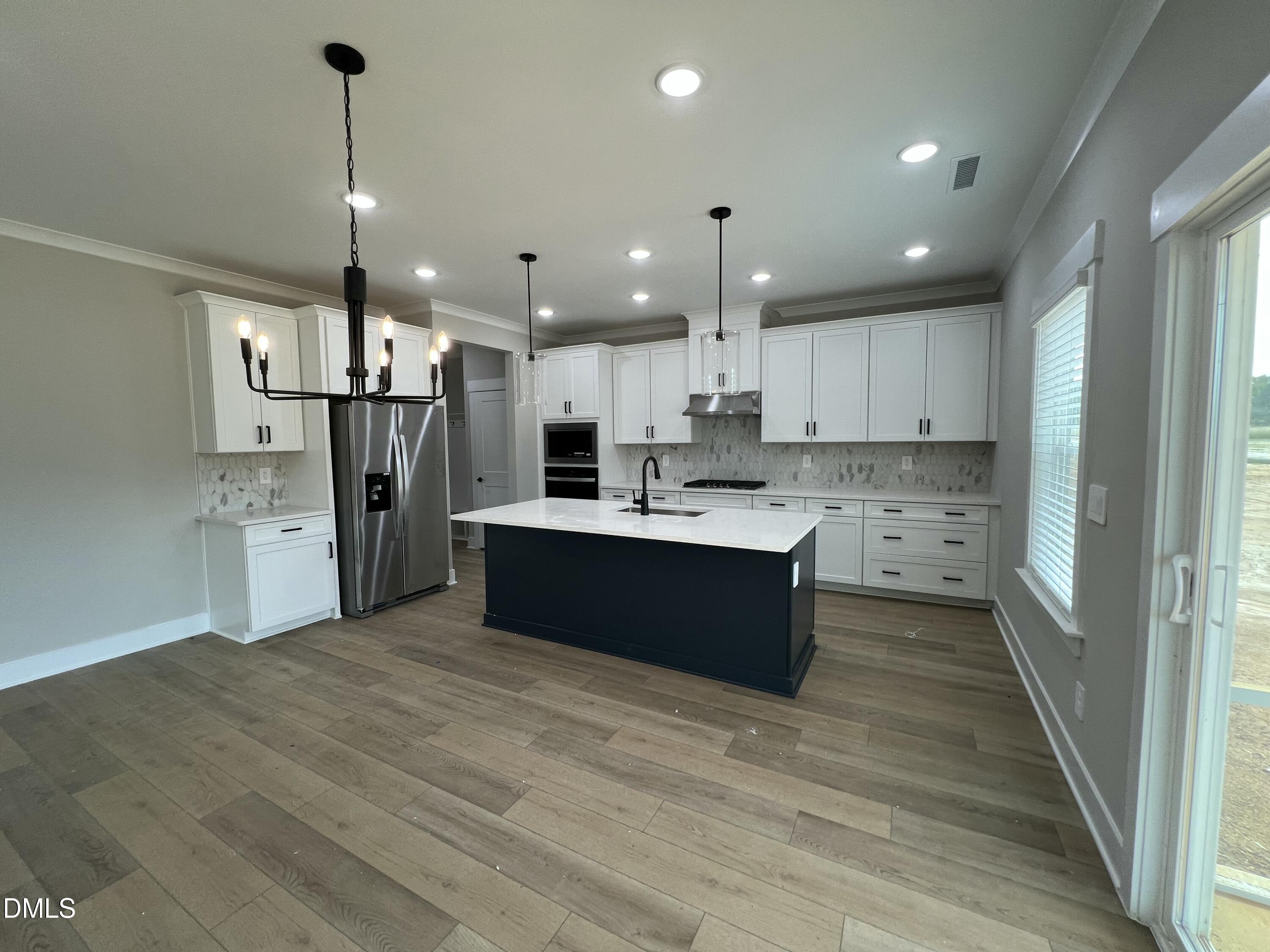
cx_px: 635
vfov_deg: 89.9
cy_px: 476
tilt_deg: -5.1
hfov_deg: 106.2
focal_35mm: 13
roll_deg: +0.4
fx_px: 477
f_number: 1.8
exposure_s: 1/120
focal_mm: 1.57
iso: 80
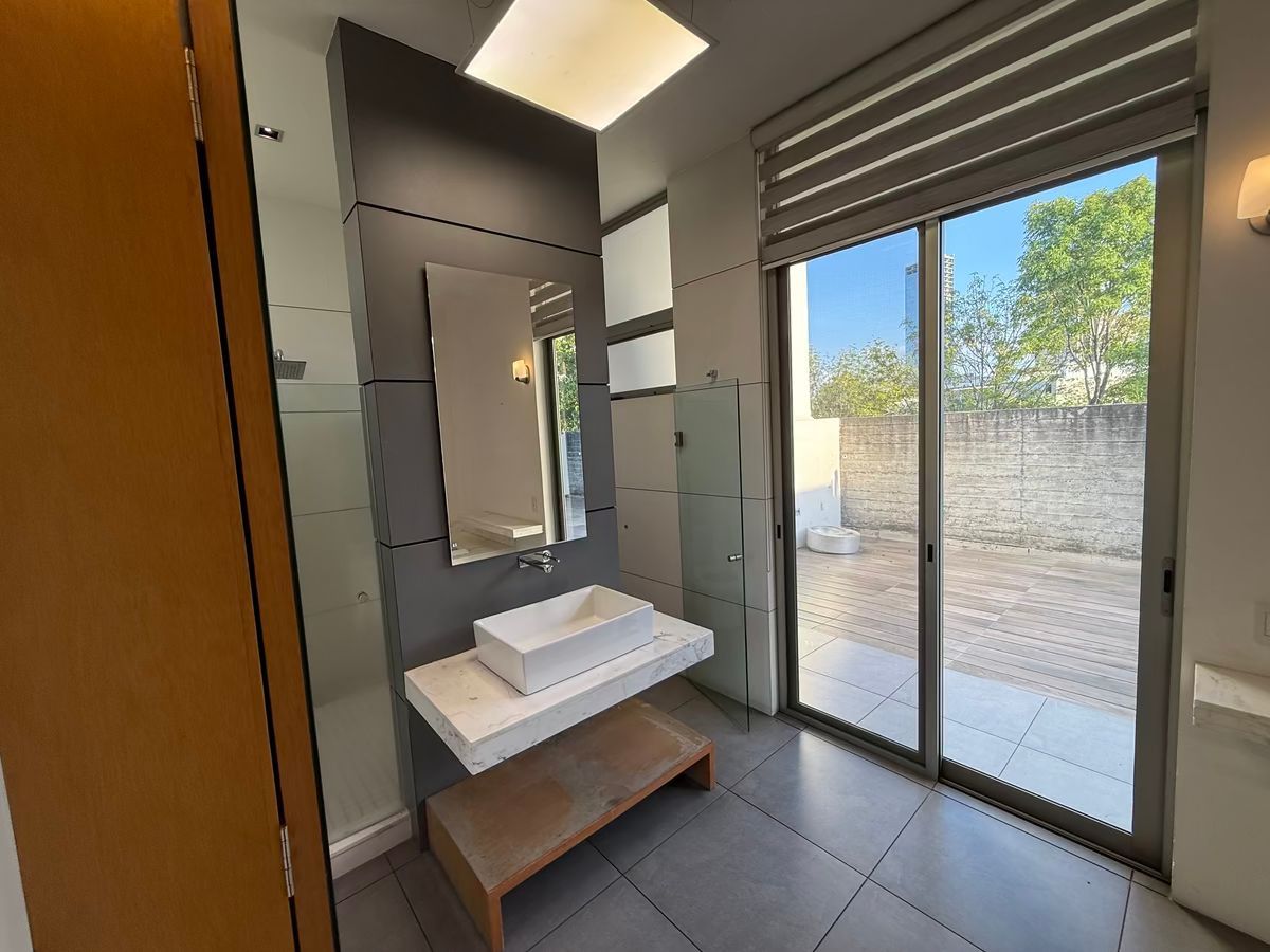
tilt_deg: -5.3
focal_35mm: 14
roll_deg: +2.3
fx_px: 514
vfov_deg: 85.7
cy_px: 476
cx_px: 635
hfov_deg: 102.1
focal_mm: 2.22
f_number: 2.2
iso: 80
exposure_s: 1/120
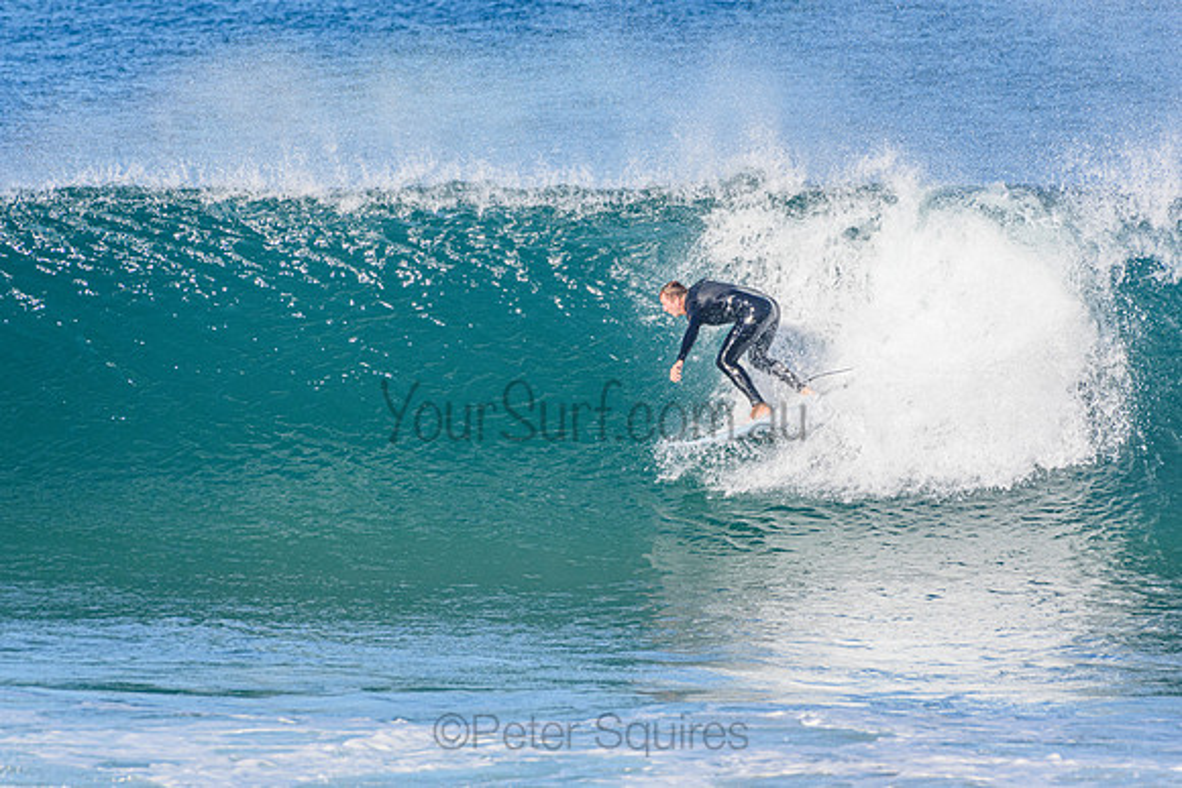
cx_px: 591
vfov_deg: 1.8
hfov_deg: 2.7
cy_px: 394
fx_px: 24630
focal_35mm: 750
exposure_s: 1/2000
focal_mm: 500
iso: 500
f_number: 5.6
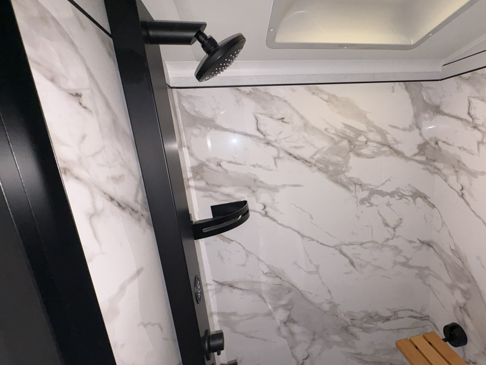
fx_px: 253
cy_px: 193
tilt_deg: -12.3
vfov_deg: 71.5
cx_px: 302
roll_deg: +5.6
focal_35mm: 18
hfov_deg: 86.1
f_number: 2.2
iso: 125
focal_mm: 2.22
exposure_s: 1/60
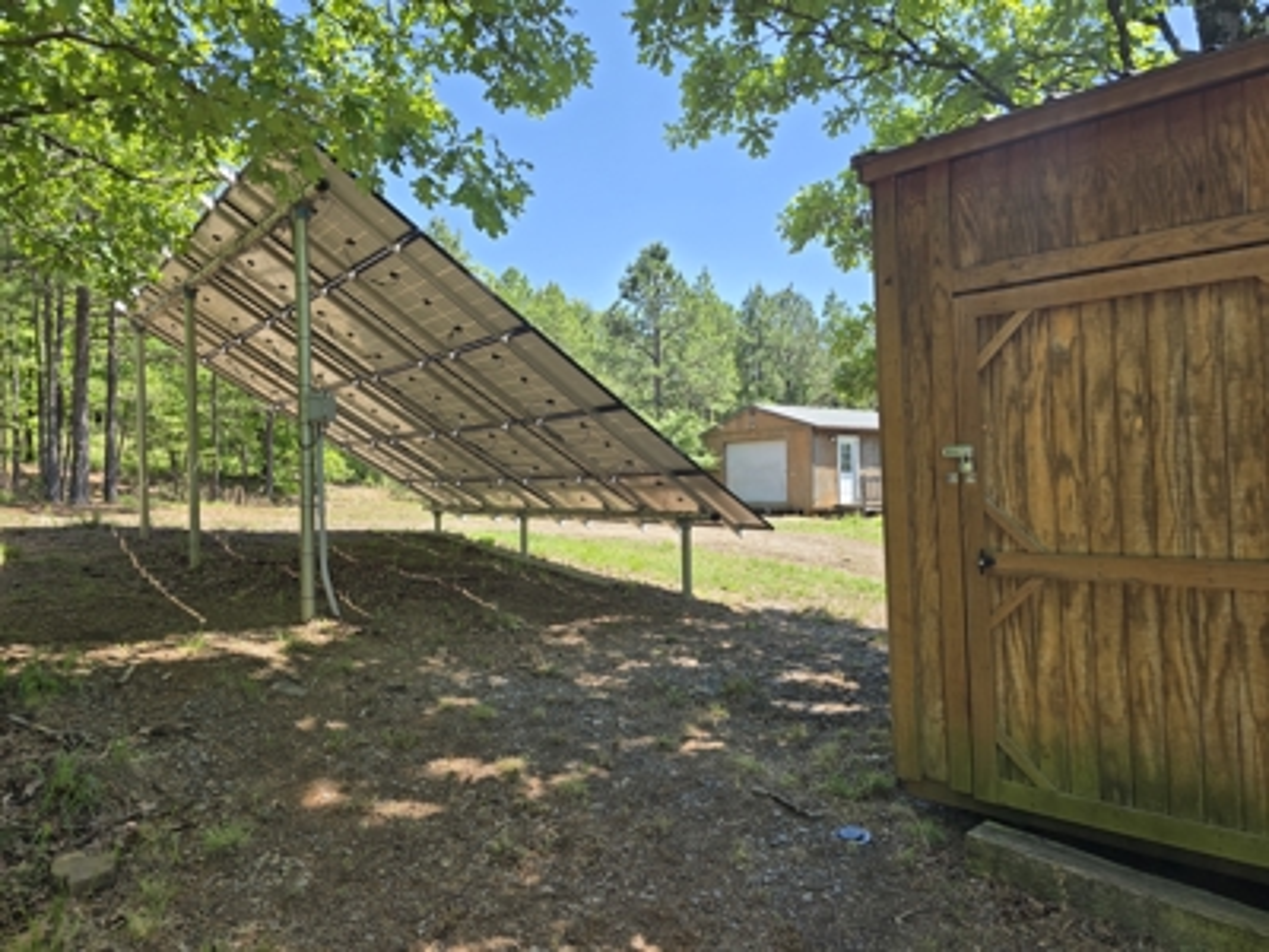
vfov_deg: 58.9
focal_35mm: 23
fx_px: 843
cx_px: 634
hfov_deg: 73.9
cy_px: 476
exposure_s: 1/312
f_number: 1.7
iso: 12
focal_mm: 6.3
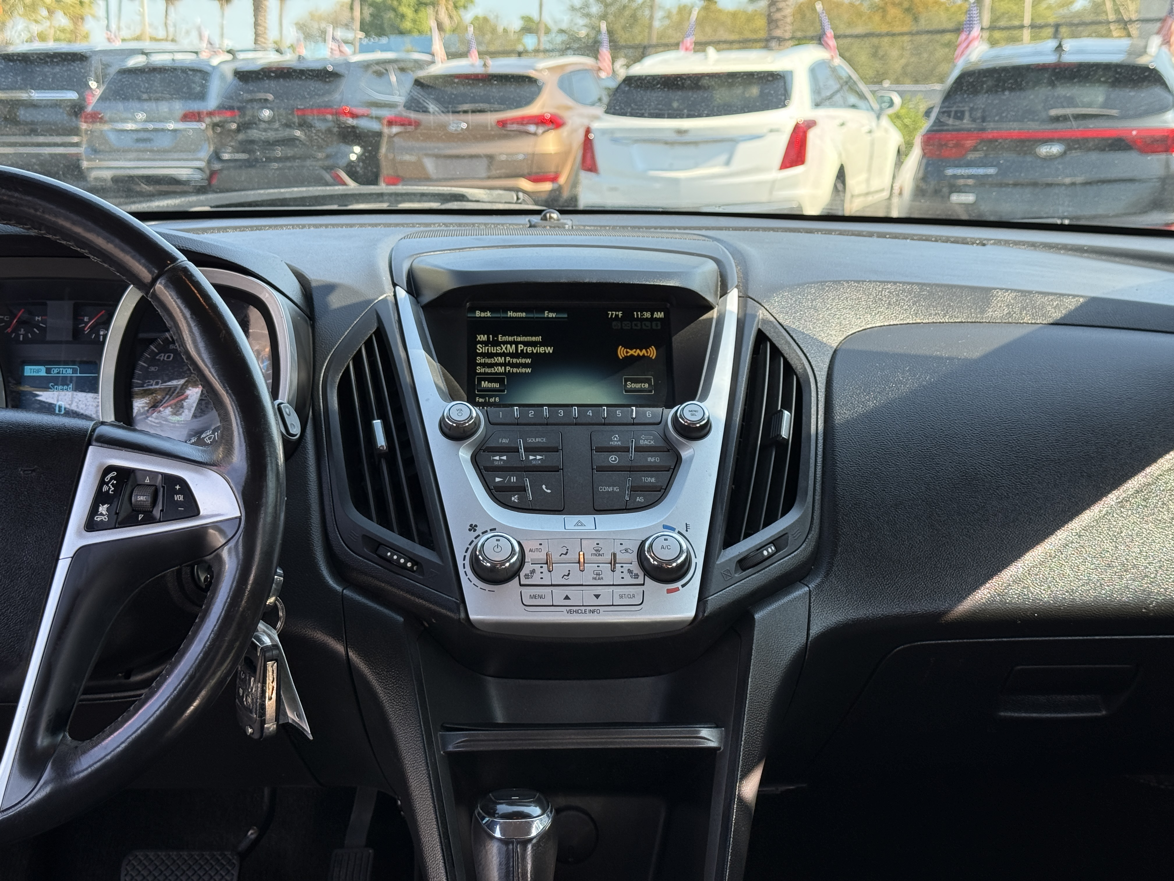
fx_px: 1628
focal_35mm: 48
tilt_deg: -9.0
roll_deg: -0.2
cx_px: 587
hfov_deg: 39.7
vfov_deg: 30.3
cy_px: 440
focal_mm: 6.76
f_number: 1.78
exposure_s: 1/331
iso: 80
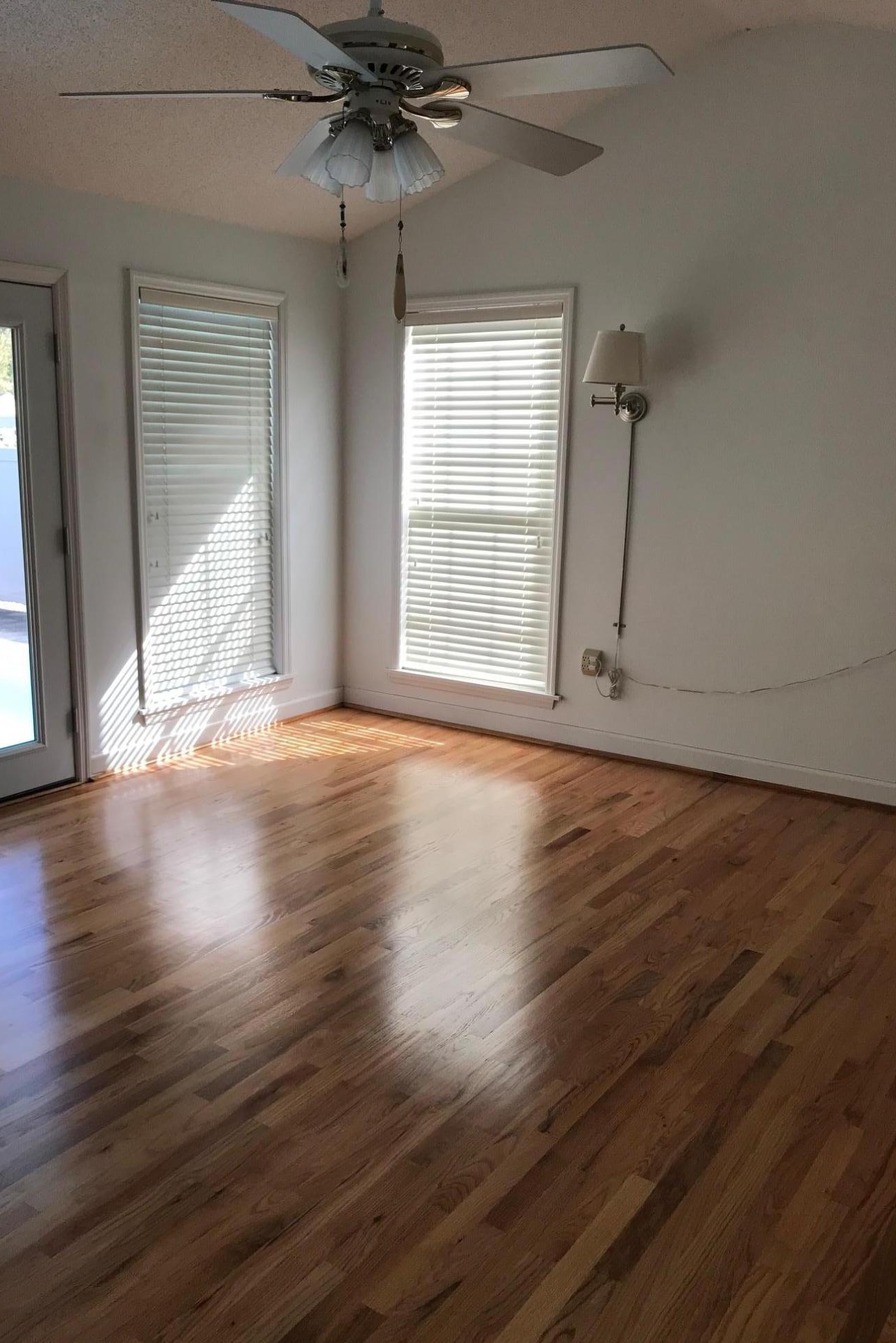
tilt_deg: -12.8
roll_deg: +0.0
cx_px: 383
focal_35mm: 30
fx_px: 1120
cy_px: 689
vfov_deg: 61.9
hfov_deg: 43.5
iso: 32
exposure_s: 1/120
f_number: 1.8
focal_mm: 3.99
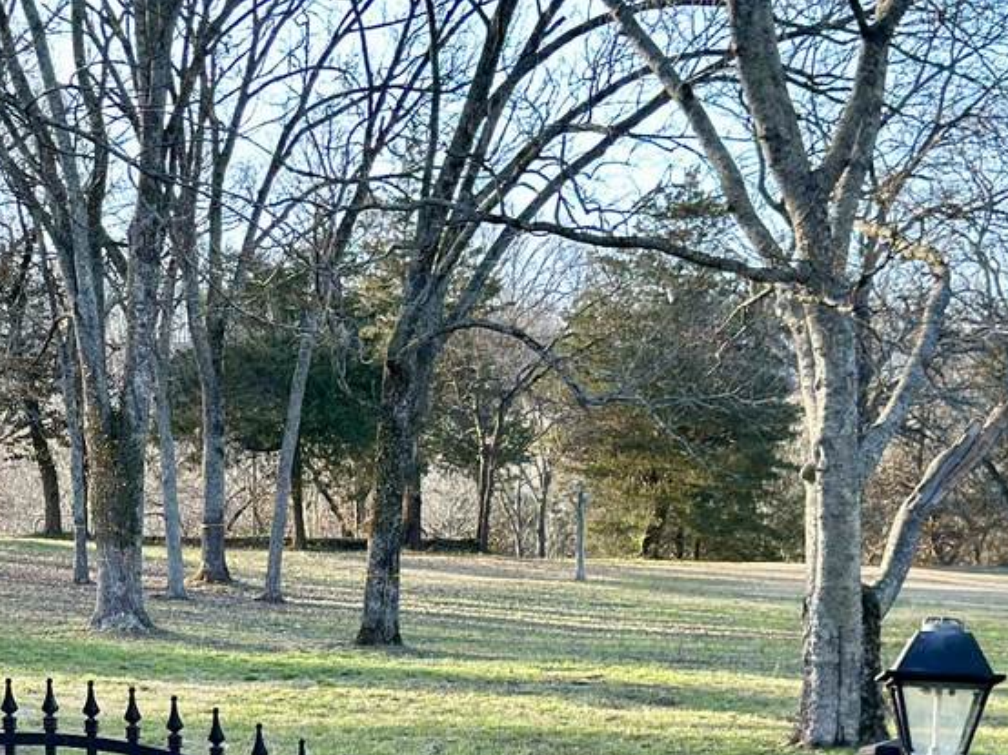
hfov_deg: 17.2
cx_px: -78
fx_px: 3231
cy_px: 871
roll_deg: +0.2
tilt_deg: -1.9
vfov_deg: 13.0
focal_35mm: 111
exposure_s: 1/467
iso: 80
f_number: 1.78
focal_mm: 6.86
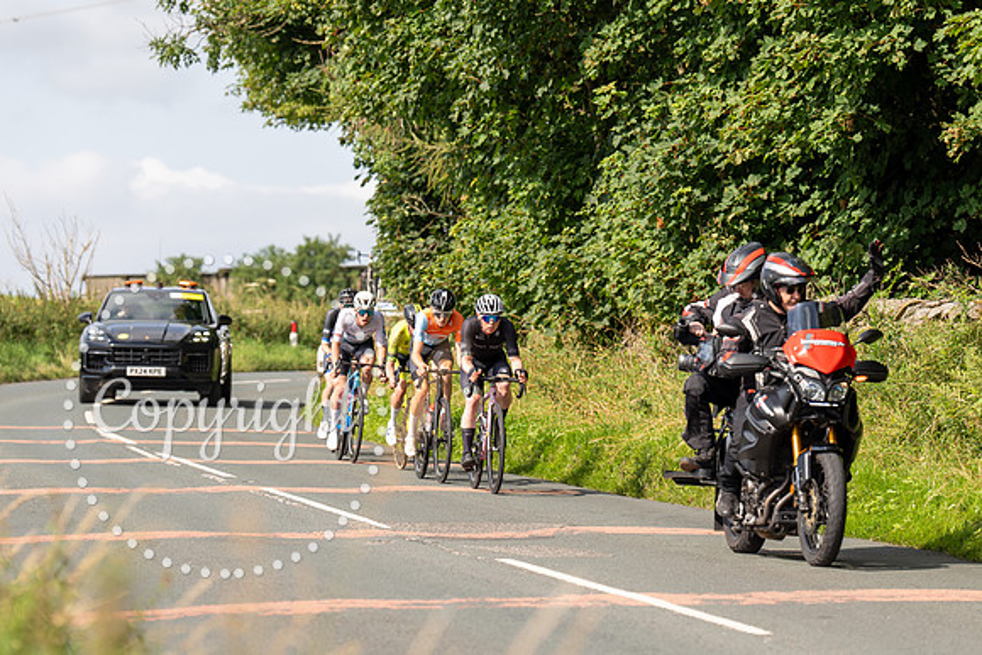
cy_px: 303
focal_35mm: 171
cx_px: 452
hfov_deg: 12.0
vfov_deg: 8.0
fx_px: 4665
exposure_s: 1/800
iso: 100
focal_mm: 138
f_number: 3.5
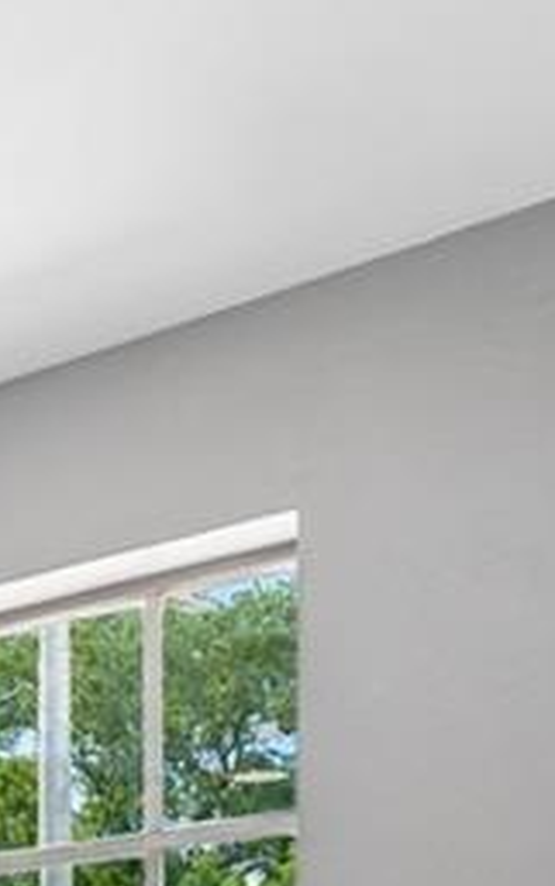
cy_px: 1245
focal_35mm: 95
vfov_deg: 19.6
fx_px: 2295
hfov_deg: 13.1
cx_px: -262
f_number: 7.1
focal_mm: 10
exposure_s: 1/10
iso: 100
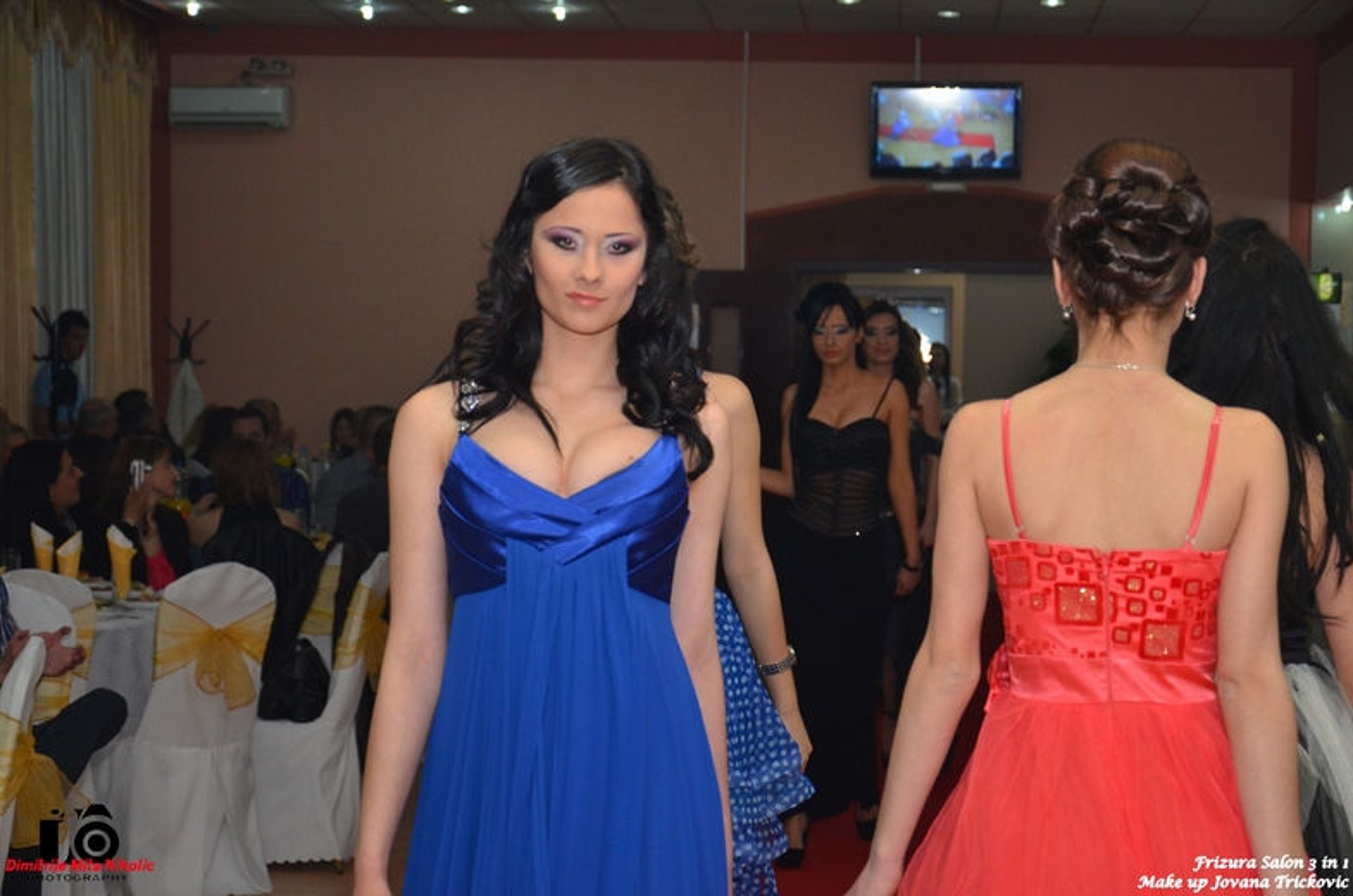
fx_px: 2926
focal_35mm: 78
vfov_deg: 17.4
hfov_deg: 26.0
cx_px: 676
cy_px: 448
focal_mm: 52
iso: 1000
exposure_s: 1/100
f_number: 5
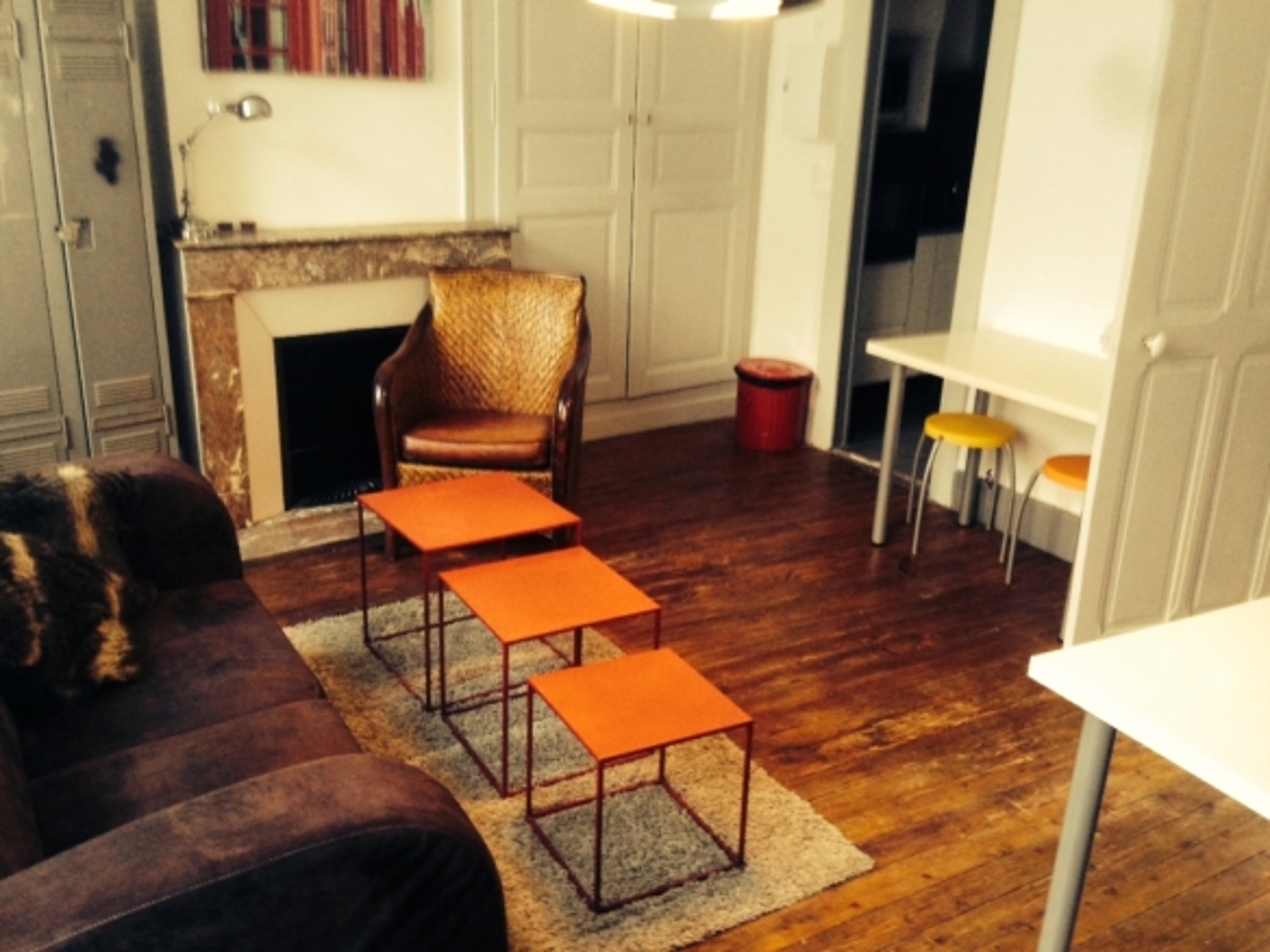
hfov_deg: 55.4
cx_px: 635
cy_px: 476
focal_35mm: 33
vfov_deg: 42.9
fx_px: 1211
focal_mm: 4.12
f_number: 2.4
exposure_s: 1/20
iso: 200
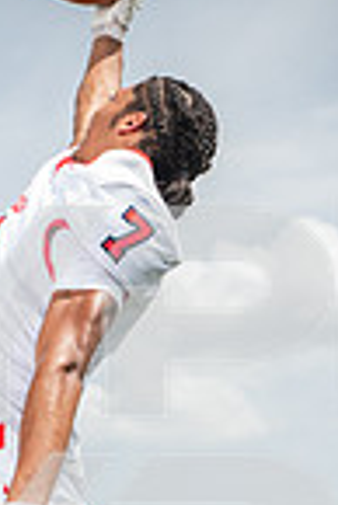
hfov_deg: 9.6
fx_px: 2009
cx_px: 70
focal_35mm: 143
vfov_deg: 14.0
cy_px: 561
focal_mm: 46
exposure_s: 1/500
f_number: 7.1
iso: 200
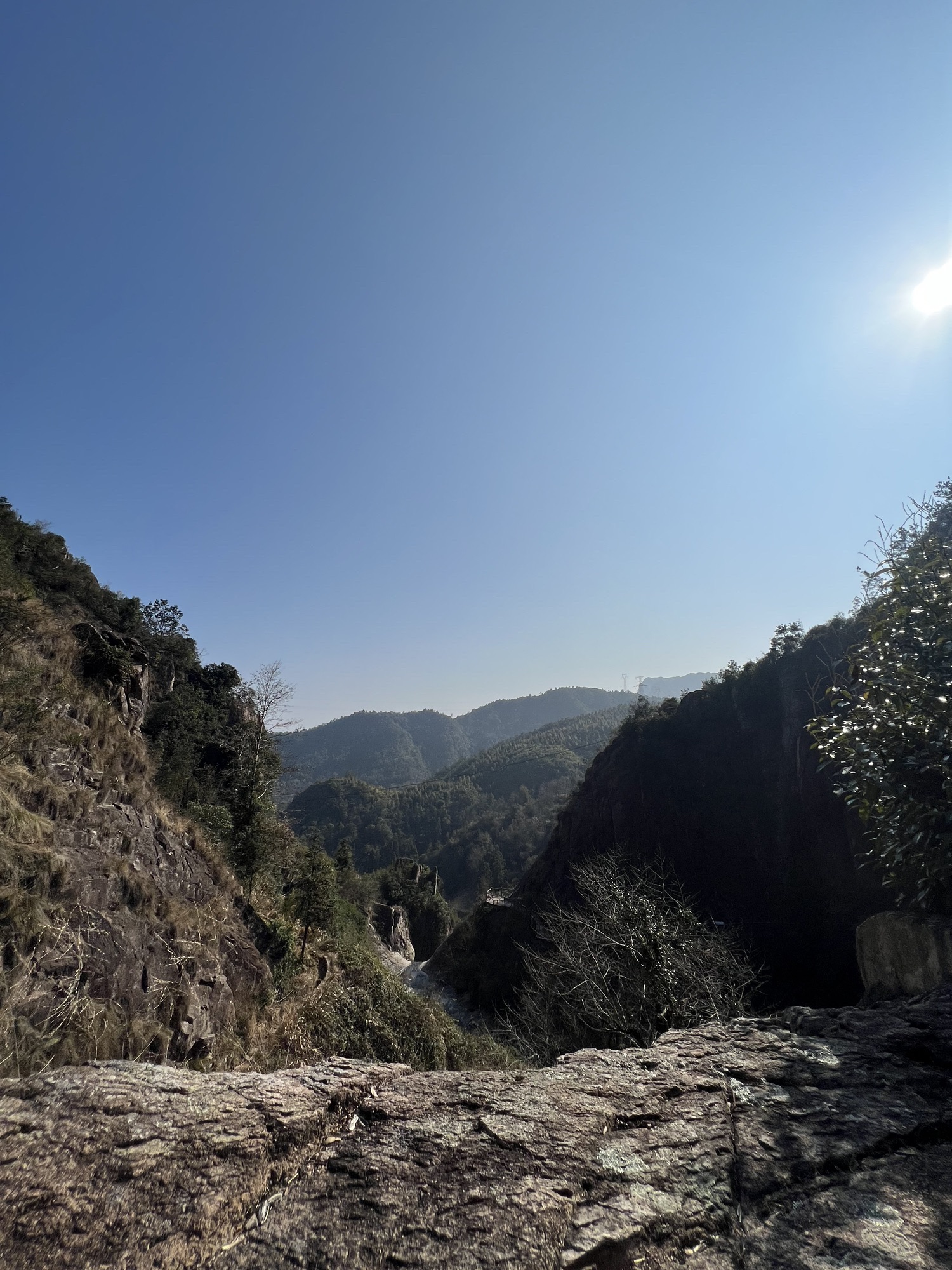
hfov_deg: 89.9
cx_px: 476
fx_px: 477
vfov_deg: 106.2
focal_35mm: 13
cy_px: 635
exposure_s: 1/5000
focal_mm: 1.57
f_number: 1.8
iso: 32
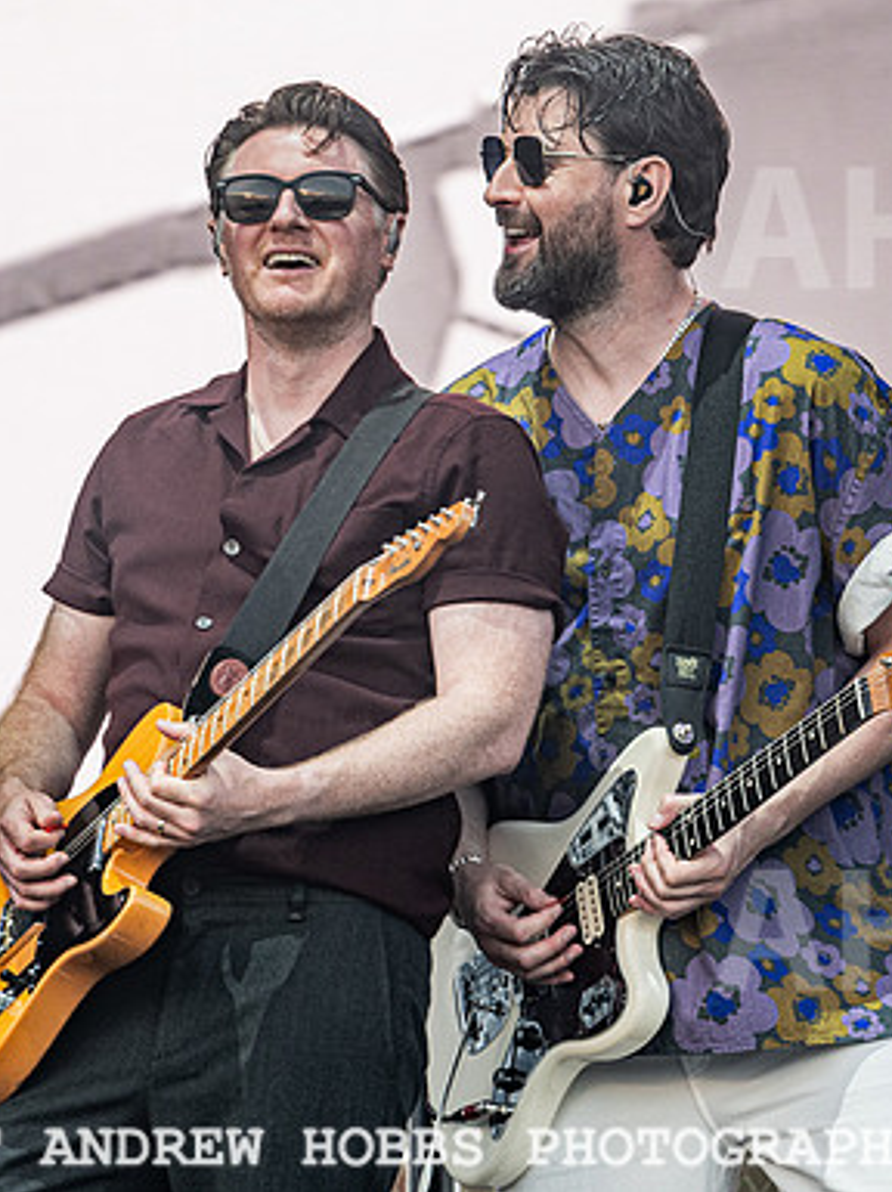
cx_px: 480
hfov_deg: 3.6
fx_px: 14317
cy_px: 485
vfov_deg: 4.8
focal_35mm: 416
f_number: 5.6
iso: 320
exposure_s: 1/250
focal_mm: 200
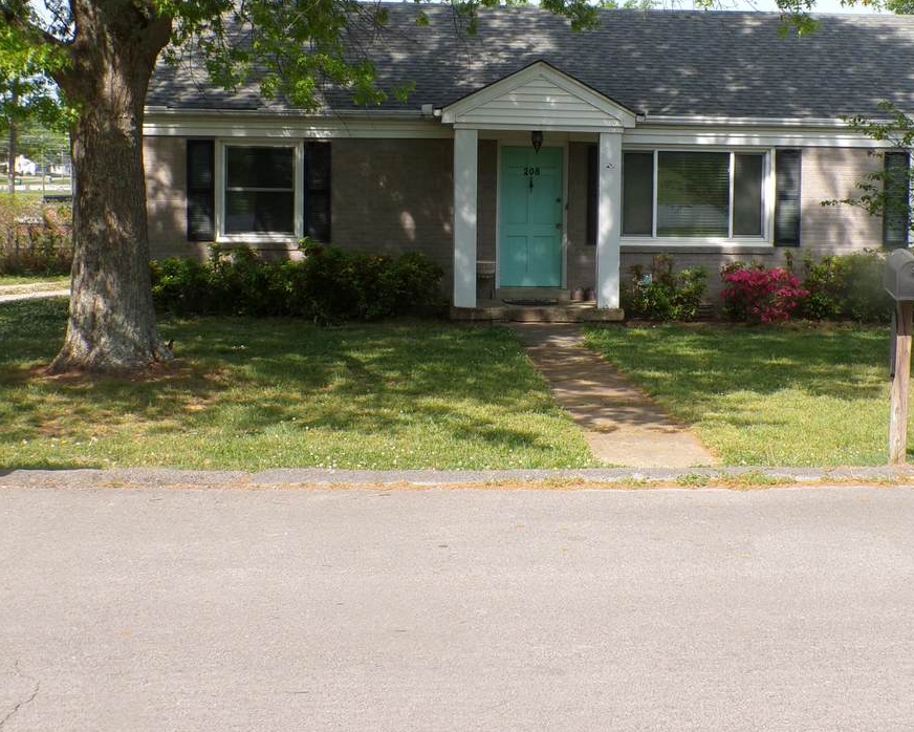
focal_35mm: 53
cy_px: 289
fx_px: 1434
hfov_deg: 35.0
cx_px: 617
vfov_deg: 28.5
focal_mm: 6.6
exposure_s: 1/300
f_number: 4.9
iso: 100
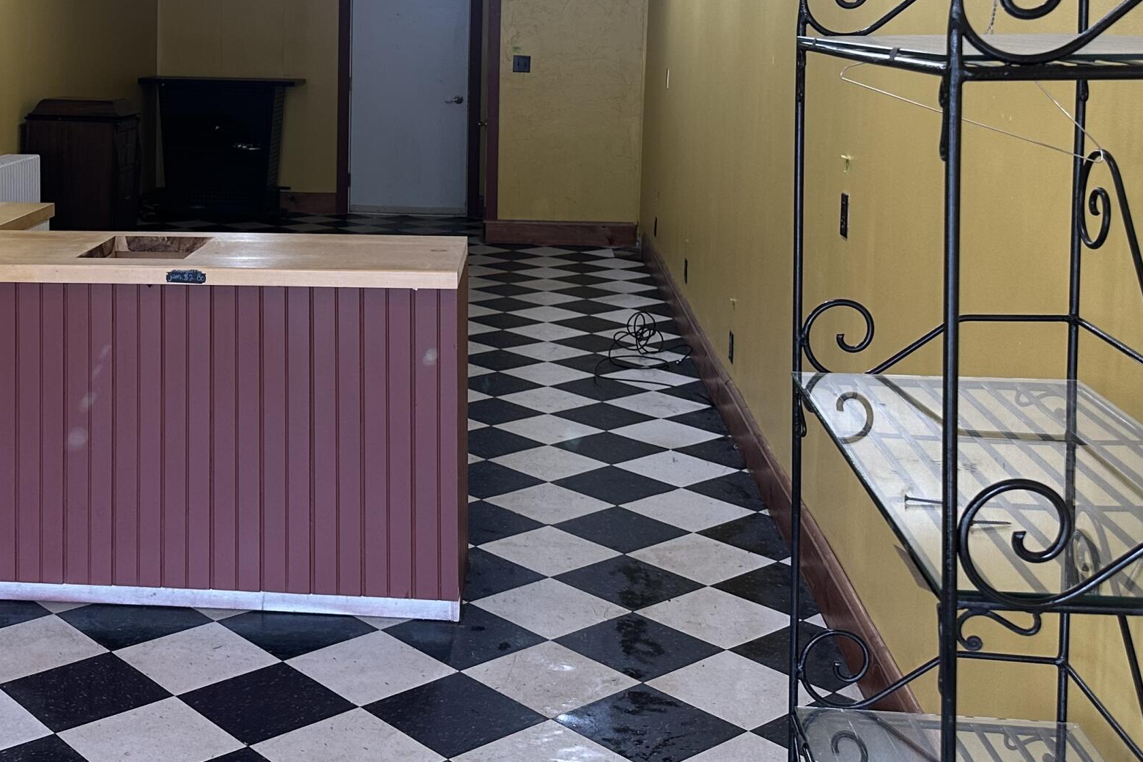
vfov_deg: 27.2
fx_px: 1524
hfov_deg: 40.4
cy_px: 100
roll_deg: -0.8
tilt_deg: -3.5
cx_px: 344
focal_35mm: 48
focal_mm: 6.86
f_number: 1.78
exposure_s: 1/60
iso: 125
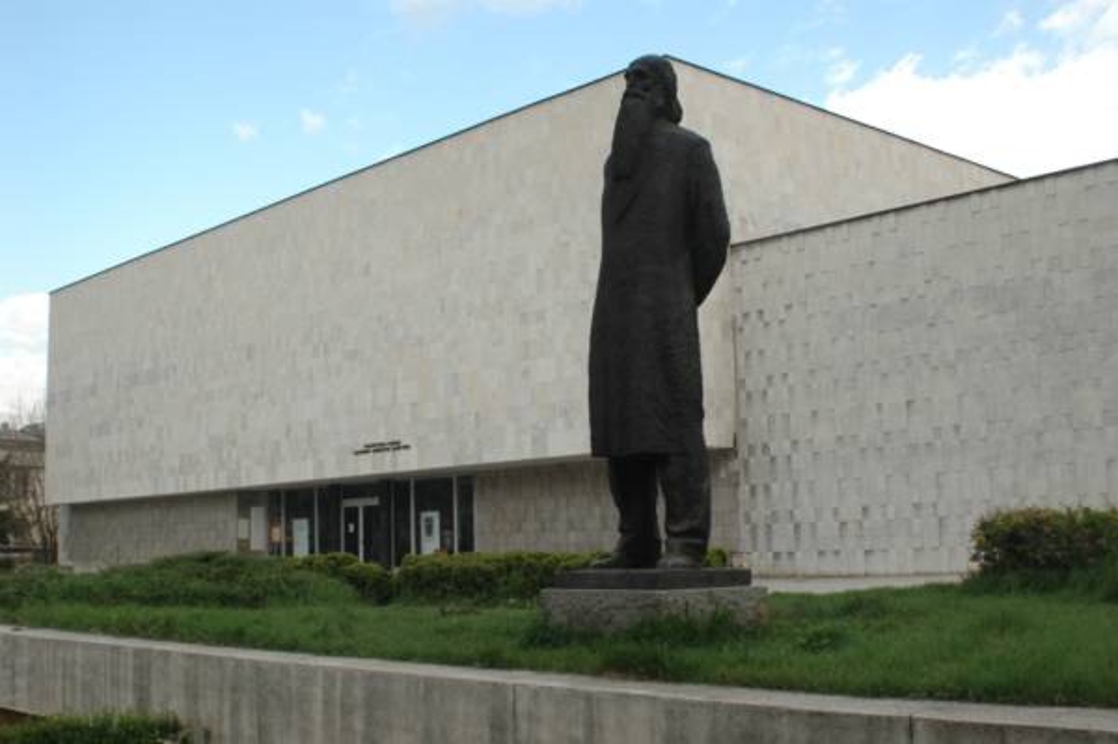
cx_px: 559
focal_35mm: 42
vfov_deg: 31.8
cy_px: 372
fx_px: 1303
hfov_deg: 46.4
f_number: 7.1
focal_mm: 28
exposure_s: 1/200
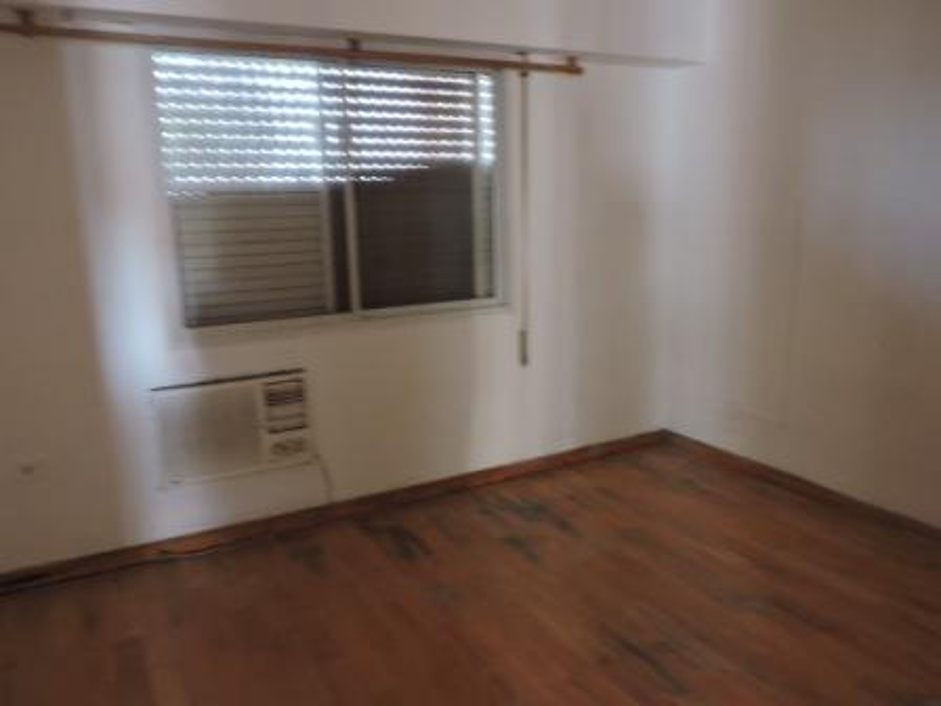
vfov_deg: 49.7
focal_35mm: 28
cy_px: 353
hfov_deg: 63.4
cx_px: 470
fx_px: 761
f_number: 3.1
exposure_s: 1/2.5
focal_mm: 5
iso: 800
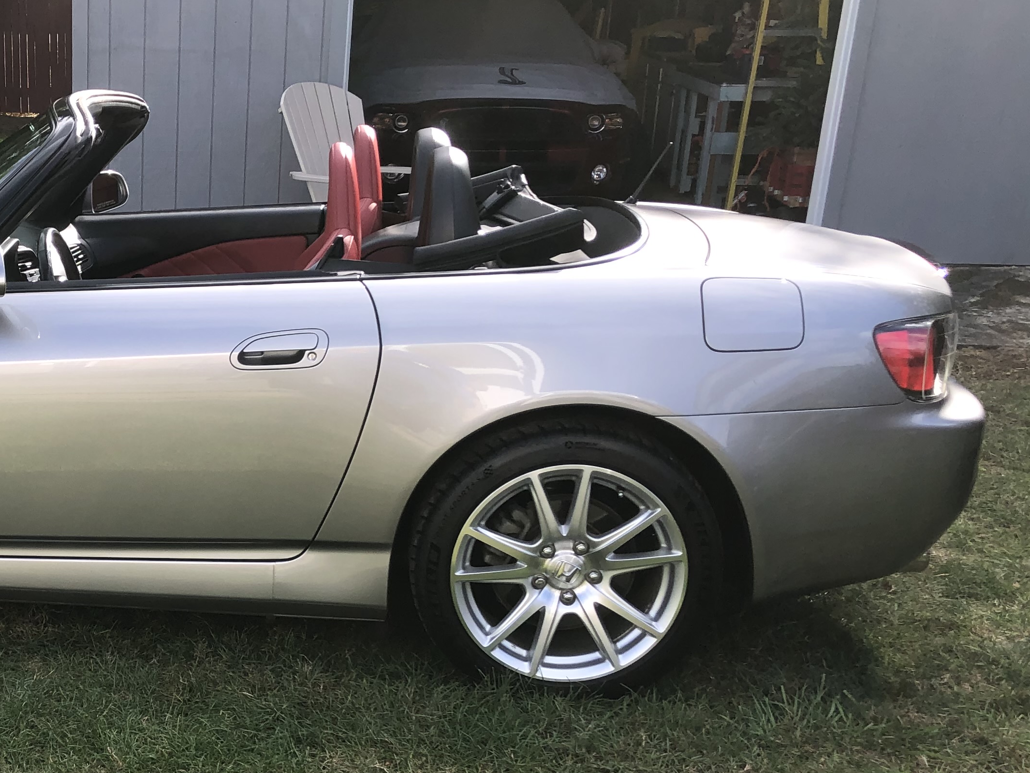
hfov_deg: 33.9
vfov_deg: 27.2
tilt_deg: -22.1
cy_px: 566
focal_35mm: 53
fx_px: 1577
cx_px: 75
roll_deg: +0.2
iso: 20
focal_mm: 3.99
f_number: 1.8
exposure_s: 1/600
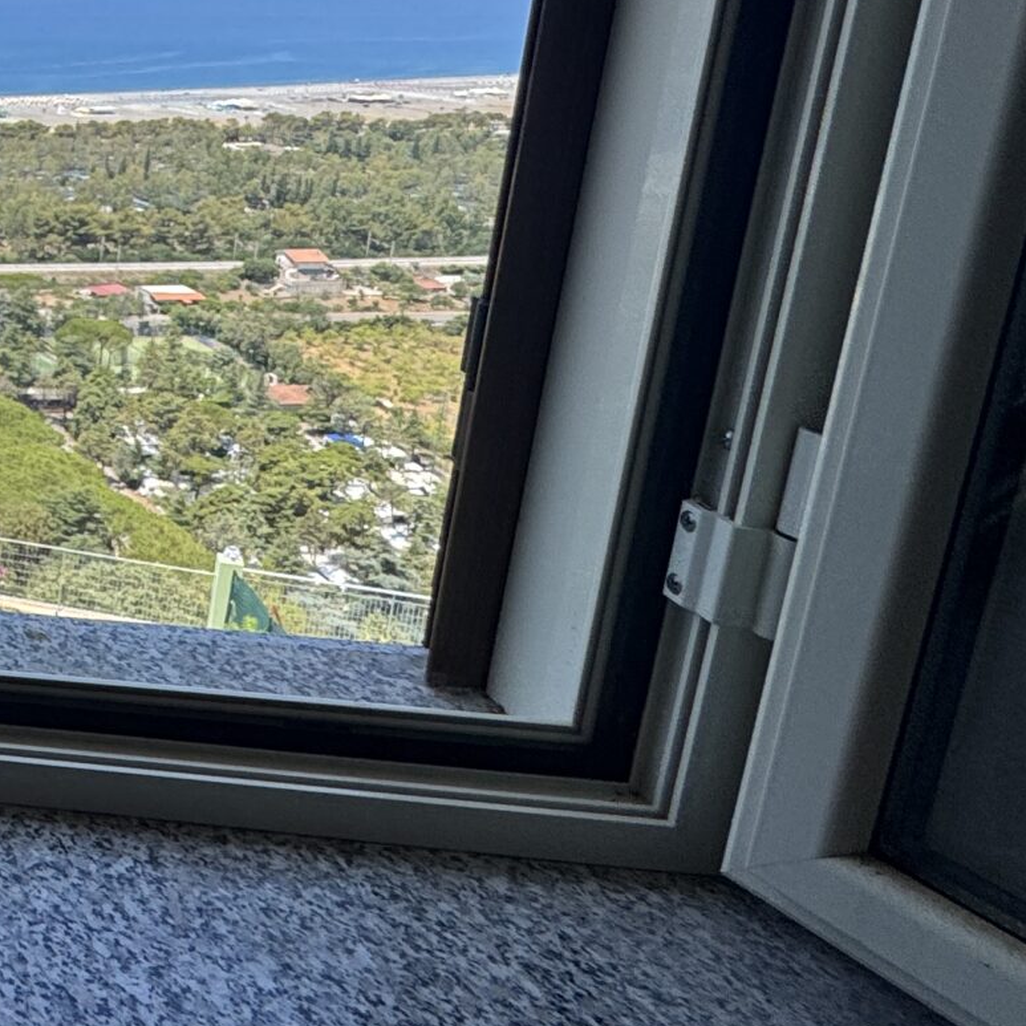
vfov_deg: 39.2
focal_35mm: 41
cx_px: -543
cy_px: 194
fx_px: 1375
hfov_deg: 27.2
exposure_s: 1/1600
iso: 50
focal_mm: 2.22
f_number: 2.2
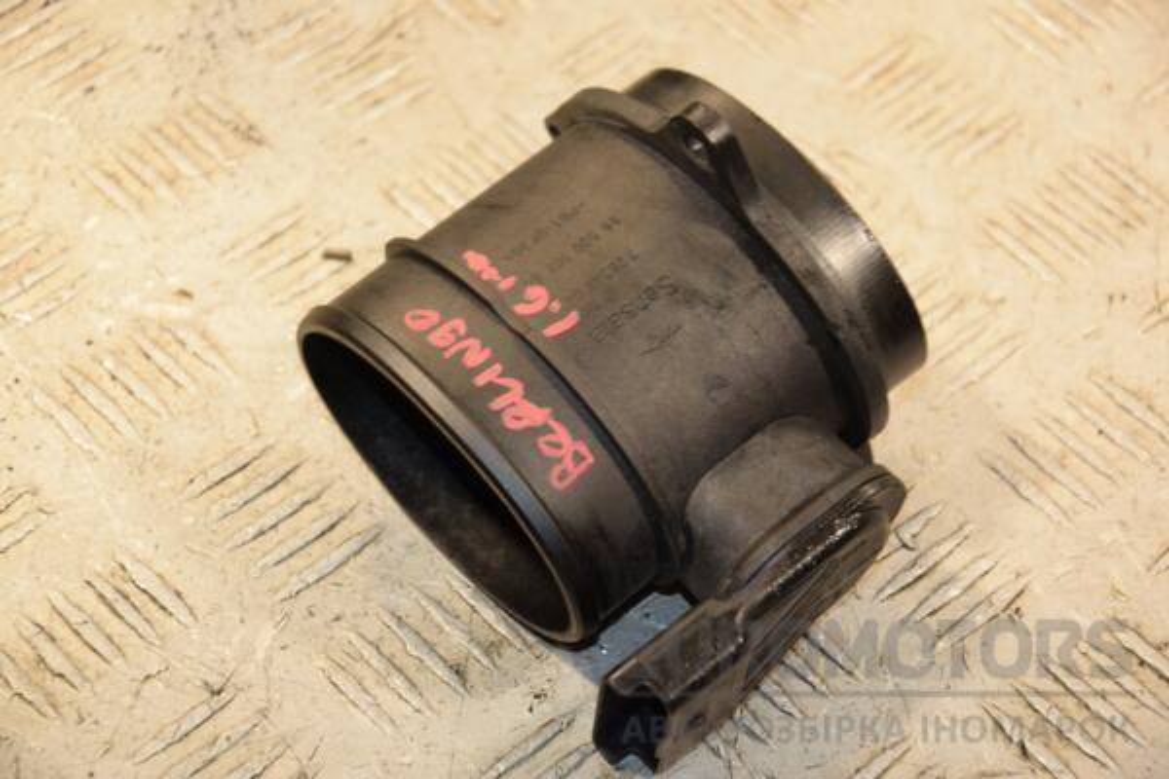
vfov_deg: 11.4
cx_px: 584
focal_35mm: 120
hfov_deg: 17.1
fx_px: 3896
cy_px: 390
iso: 800
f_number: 5.3
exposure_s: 1/200
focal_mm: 80
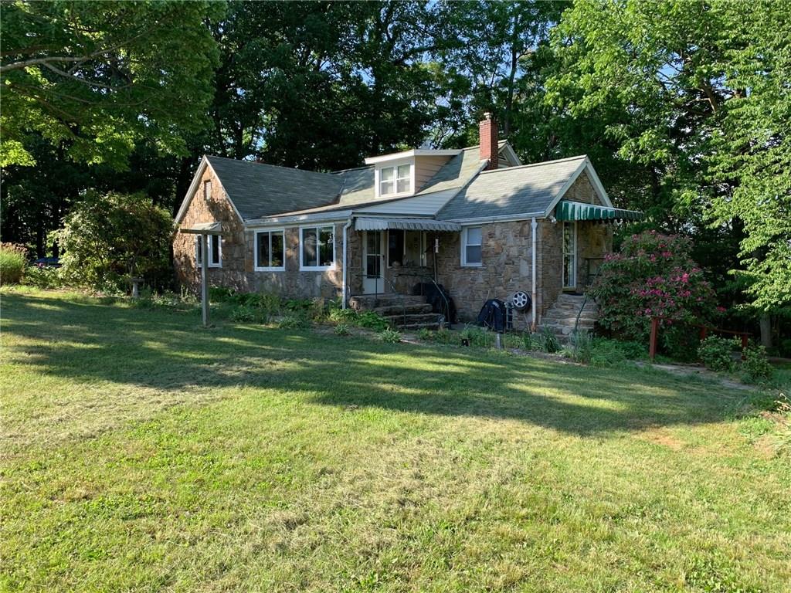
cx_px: 396
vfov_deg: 53.1
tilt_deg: -1.4
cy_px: 296
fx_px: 594
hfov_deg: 67.3
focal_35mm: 26
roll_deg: -0.8
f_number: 1.8
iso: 25
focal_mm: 4.25
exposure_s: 1/378
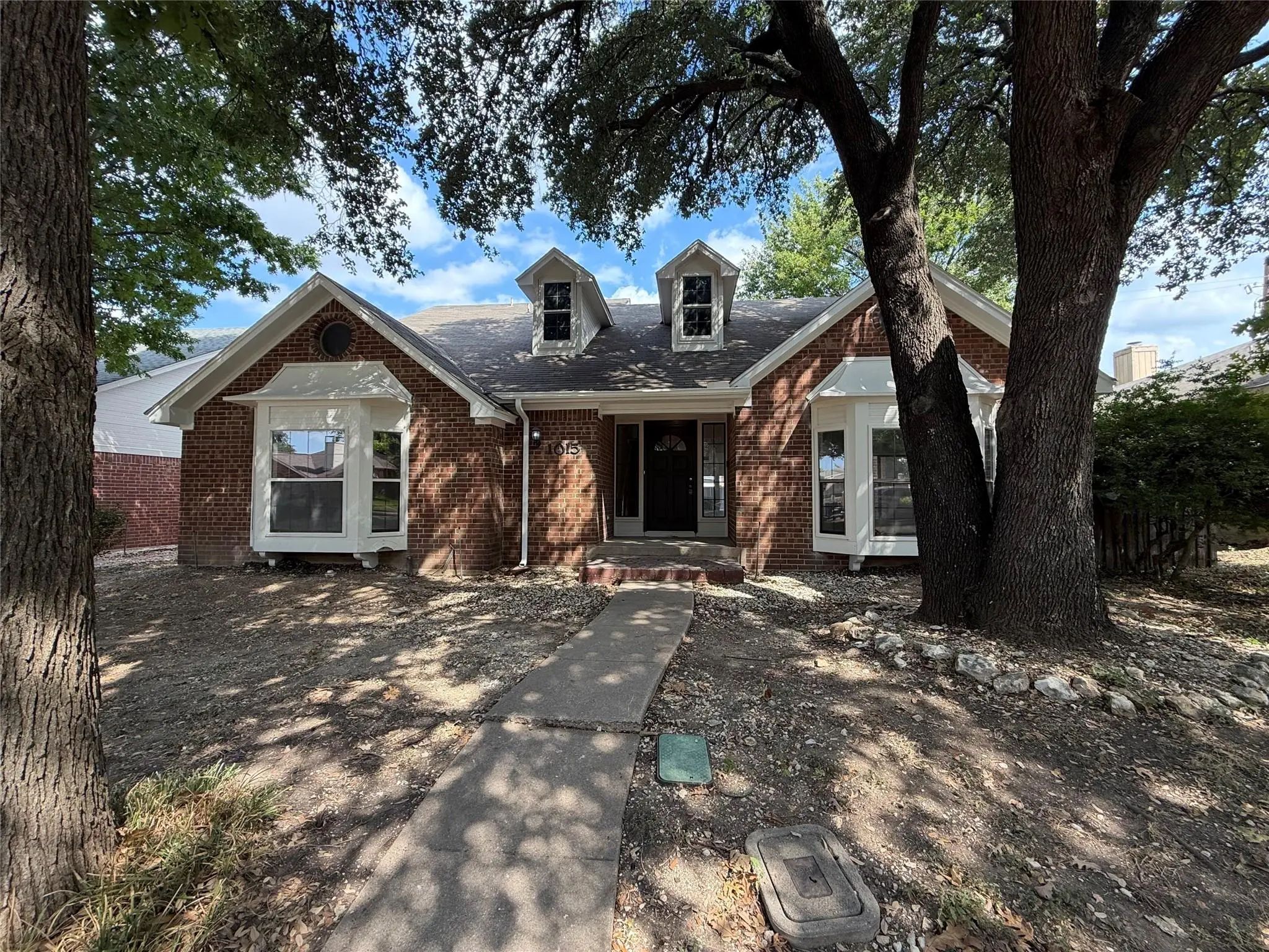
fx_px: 513
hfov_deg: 102.1
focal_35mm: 14
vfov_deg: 85.7
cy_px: 476
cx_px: 634
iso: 64
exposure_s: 1/207
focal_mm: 2.22
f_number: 2.2
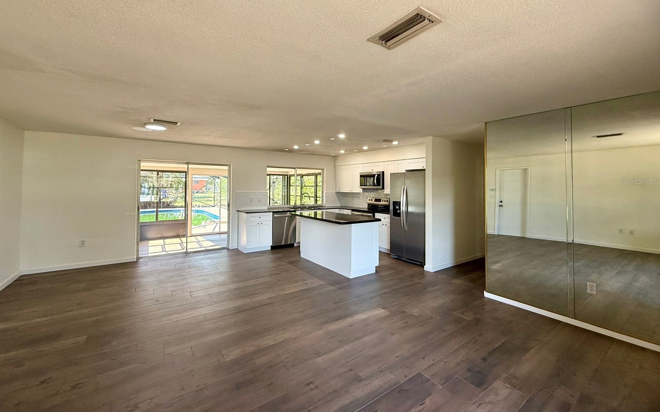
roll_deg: +0.0
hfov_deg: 101.5
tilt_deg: +2.1
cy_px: 181
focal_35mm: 15
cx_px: 327
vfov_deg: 74.5
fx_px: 270
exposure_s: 1/99
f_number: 2.2
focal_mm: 2.22
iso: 100
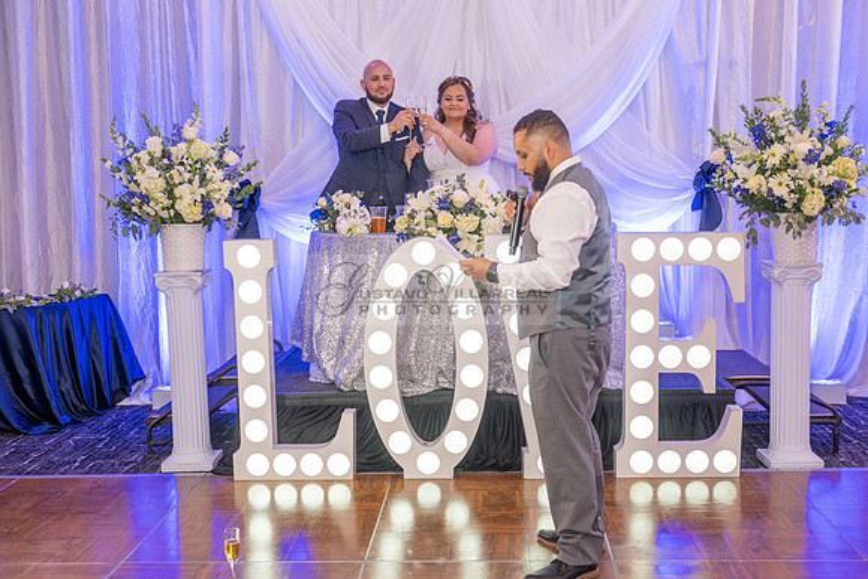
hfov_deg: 43.6
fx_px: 1085
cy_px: 290
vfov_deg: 29.9
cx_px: 434
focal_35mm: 45
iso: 1600
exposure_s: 1/200
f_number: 4
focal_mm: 45
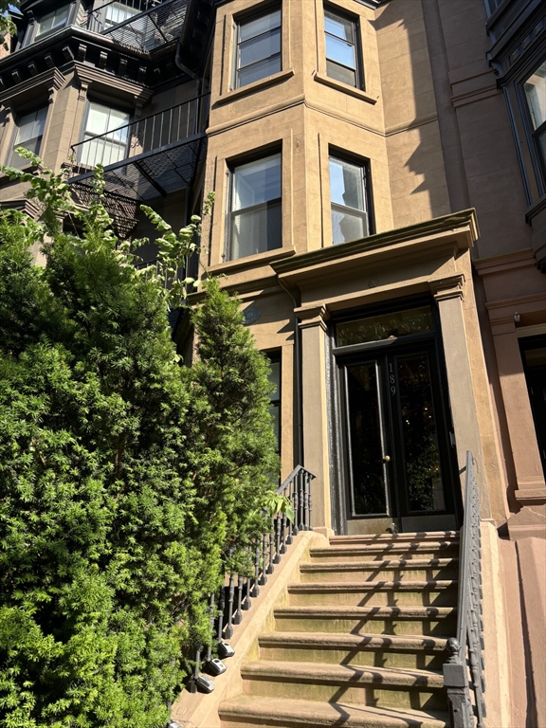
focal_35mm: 26
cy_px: 364
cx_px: 273
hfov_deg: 53.1
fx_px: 547
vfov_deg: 67.3
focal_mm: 5.96
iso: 50
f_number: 1.6
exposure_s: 1/837
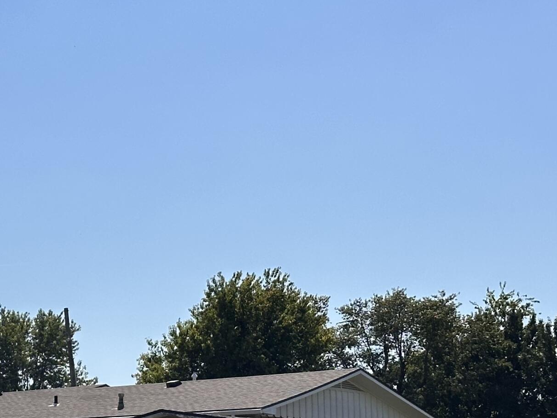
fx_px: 1915
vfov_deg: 12.4
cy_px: 369
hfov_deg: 16.0
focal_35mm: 119
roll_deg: -1.1
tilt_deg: +4.5
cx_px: -98
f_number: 1.78
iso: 64
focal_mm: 6.86
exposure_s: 1/8929
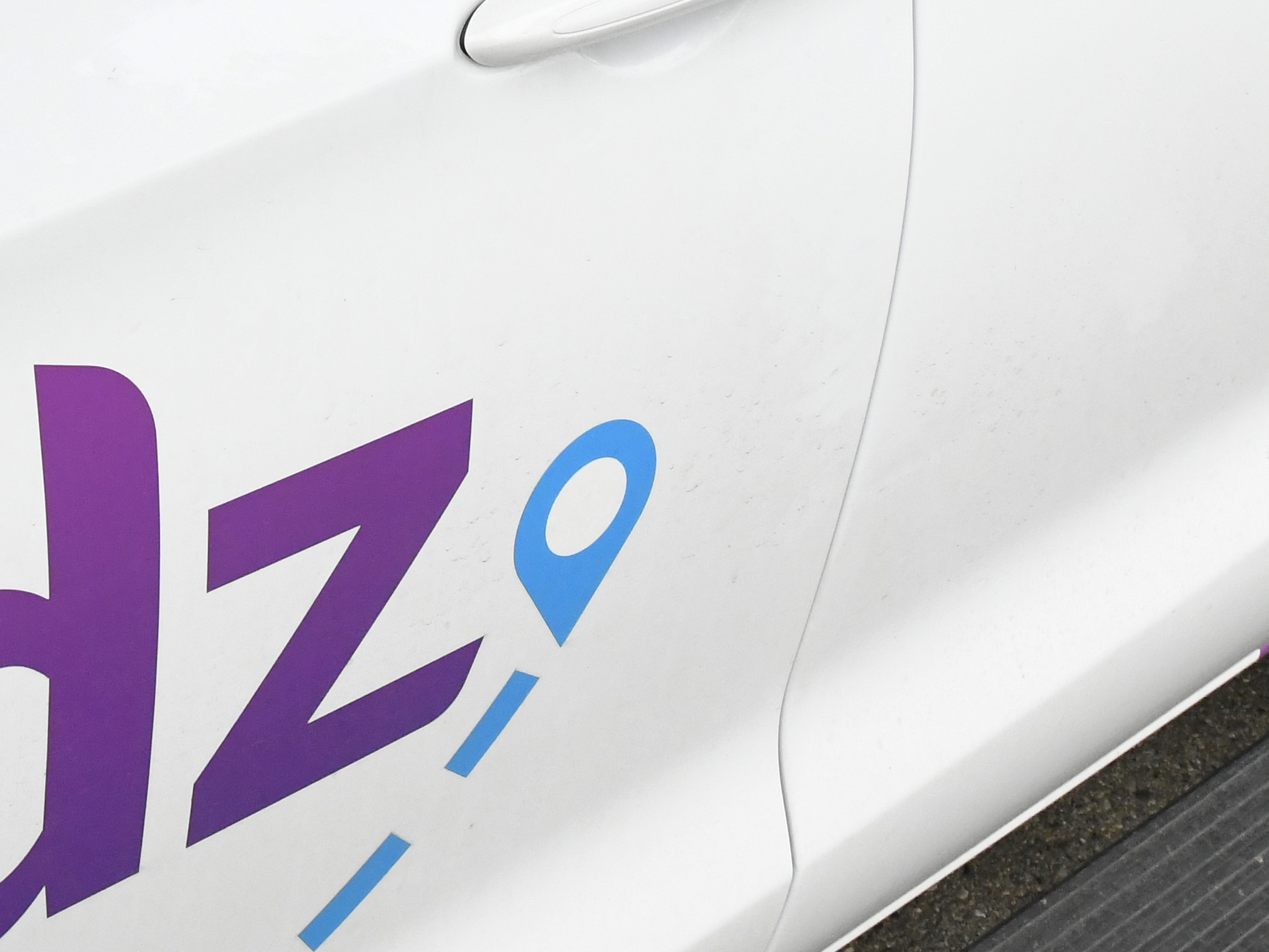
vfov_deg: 18.6
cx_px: 105
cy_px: -257
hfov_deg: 25.4
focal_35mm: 74
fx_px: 2713
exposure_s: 1/400
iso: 2000
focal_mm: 19
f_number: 7.1
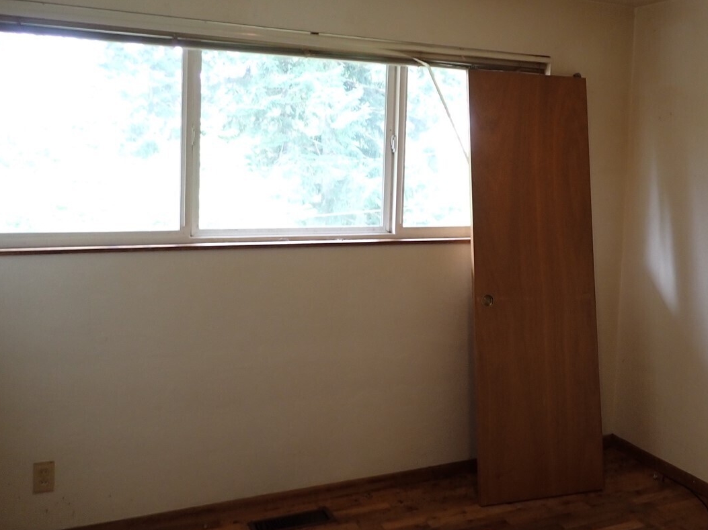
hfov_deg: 48.3
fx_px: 777
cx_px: 459
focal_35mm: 38
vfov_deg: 37.5
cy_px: 207
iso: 200
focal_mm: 4.5
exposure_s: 1/40
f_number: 2
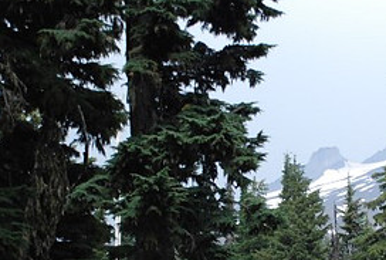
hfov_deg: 20.3
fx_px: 1065
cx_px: 319
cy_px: 221
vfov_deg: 13.8
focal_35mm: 99
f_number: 4.2
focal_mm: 31
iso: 1600
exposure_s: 1/1000
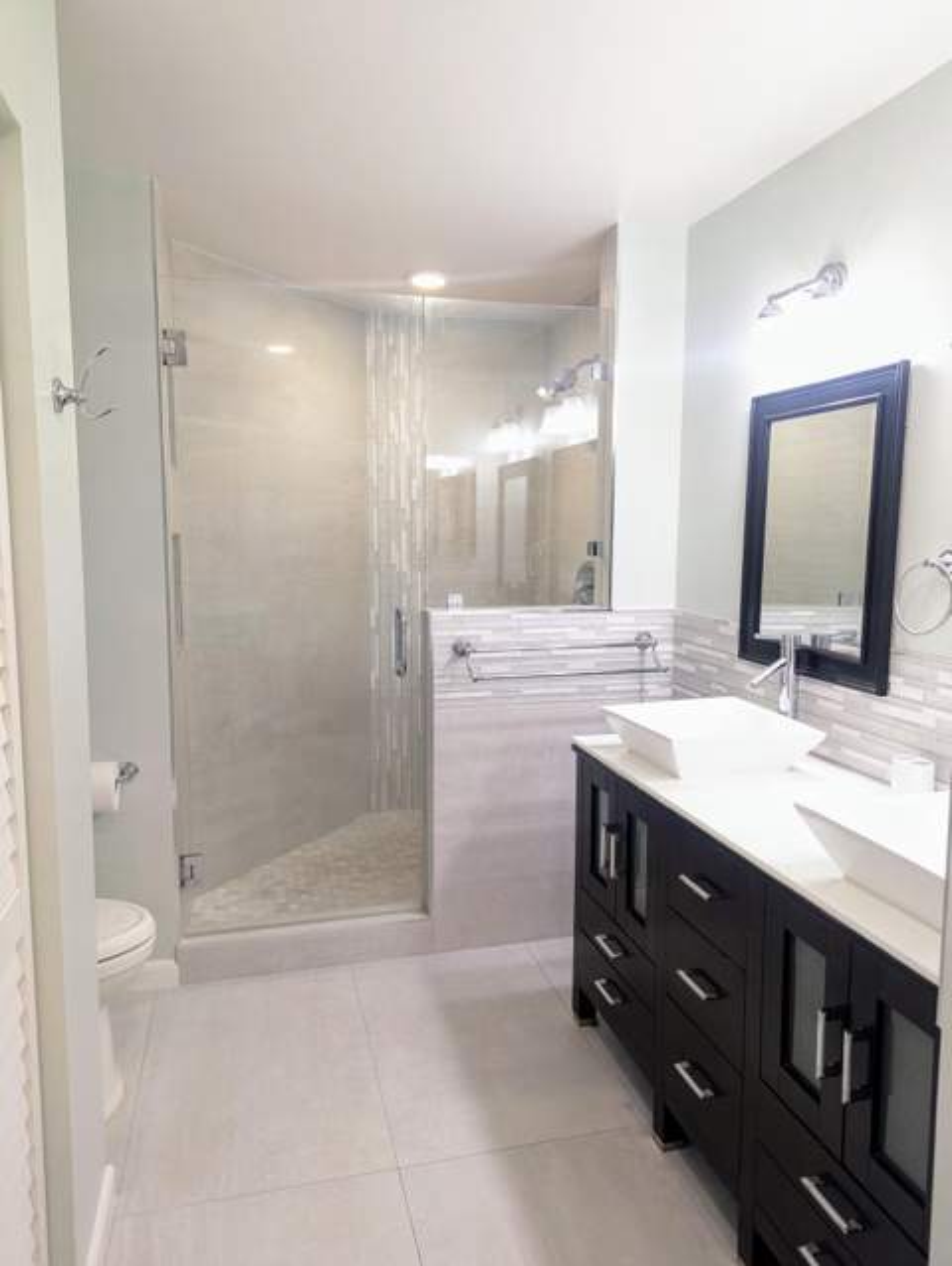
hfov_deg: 56.9
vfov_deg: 71.5
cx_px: 476
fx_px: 878
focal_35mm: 24
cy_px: 633
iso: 486
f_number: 1.85
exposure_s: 1/120
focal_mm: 6.81
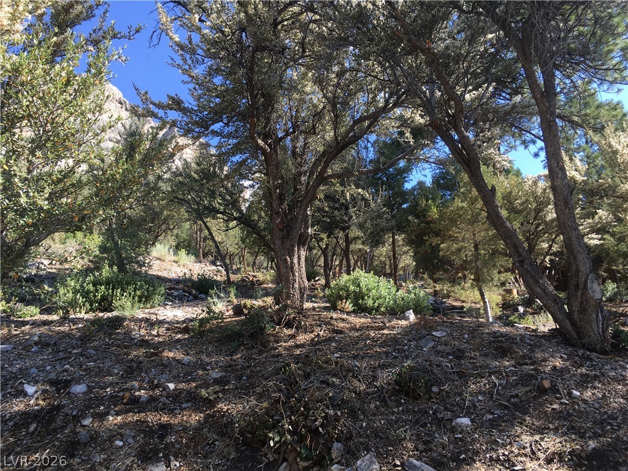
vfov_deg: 48.2
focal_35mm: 29
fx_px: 526
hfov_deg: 61.7
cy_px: 236
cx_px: 314
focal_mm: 4.15
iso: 25
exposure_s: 1/359
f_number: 2.2
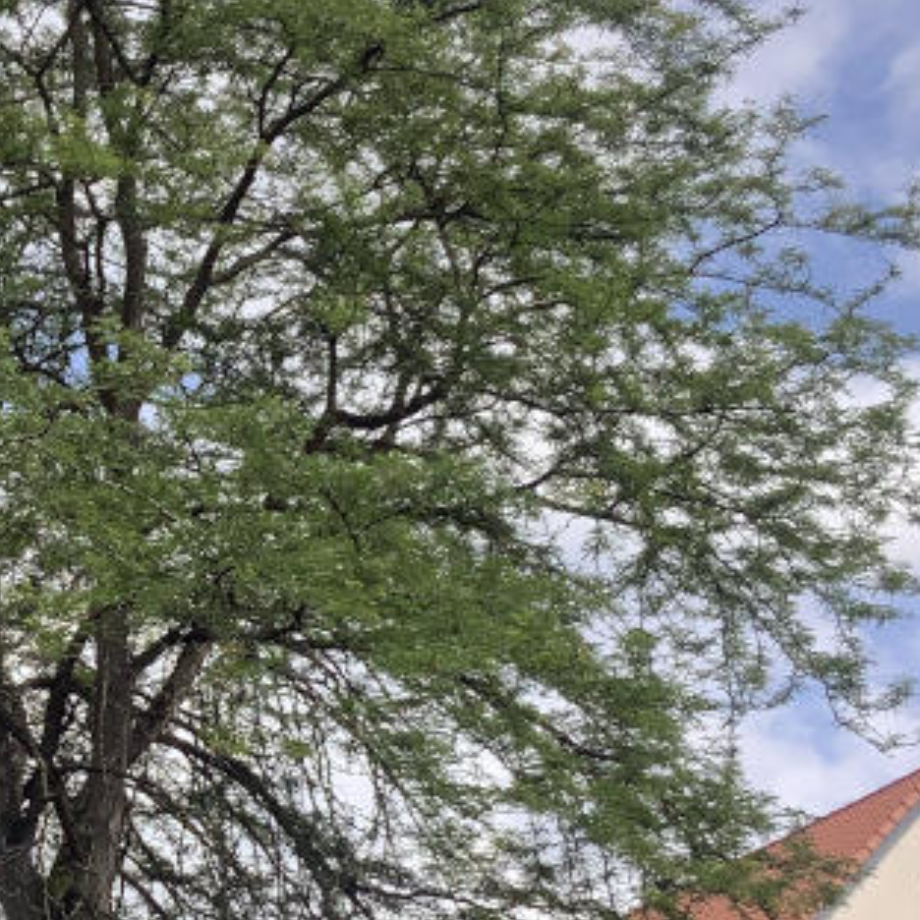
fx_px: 2586
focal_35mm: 86
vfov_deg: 20.1
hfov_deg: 19.7
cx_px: 31
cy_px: 624
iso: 16
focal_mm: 3
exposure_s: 1/1250
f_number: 1.8
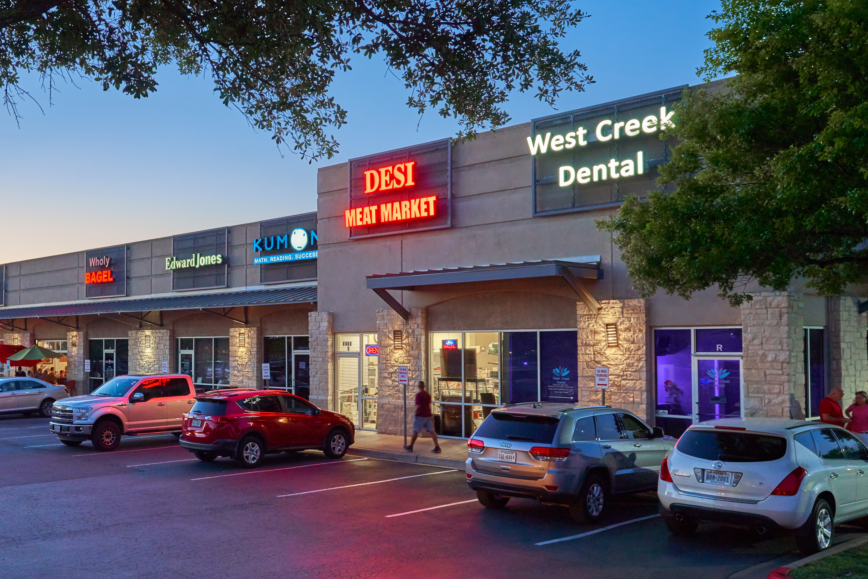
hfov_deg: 49.6
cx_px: 205
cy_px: 306
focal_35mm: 37
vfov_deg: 35.9
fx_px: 892
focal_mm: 24
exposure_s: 1/25
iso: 500
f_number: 3.5
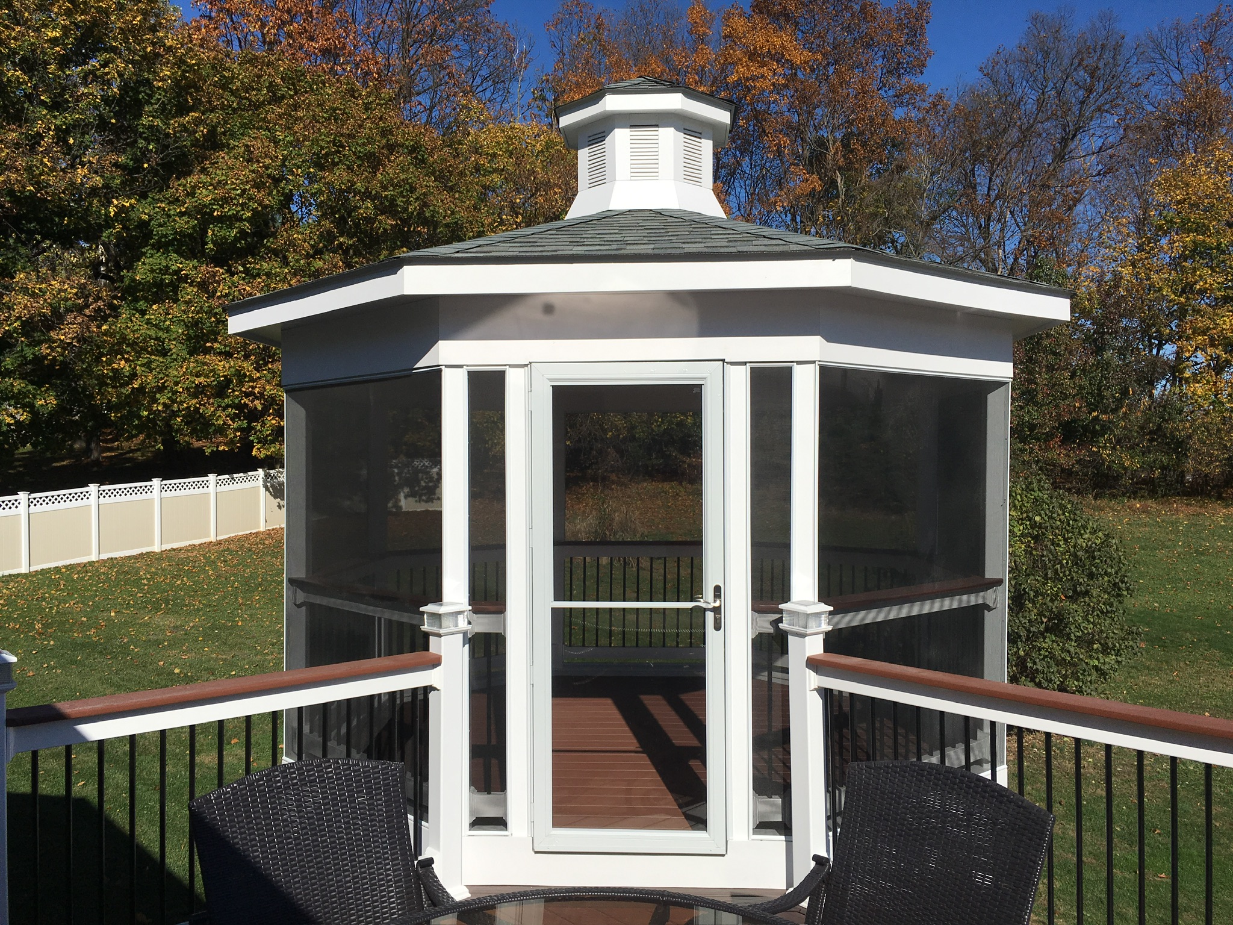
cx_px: 616
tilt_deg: -1.1
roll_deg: -0.7
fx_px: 1033
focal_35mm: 29
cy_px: 462
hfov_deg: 61.7
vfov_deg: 48.2
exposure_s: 1/4049
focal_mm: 4.15
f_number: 2.2
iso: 25
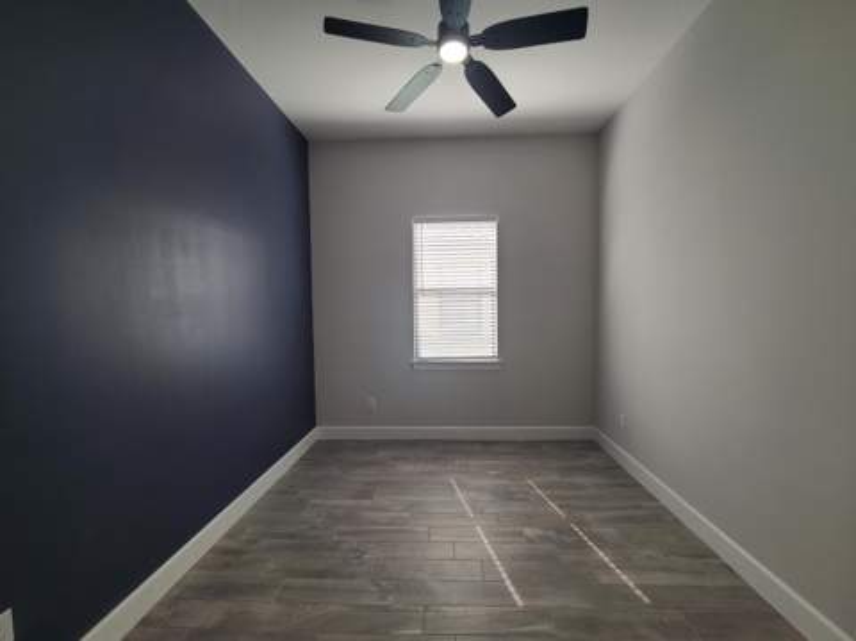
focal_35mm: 13
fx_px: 321
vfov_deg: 89.8
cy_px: 320
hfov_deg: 106.2
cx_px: 428
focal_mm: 2.2
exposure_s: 1/120
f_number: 2.2
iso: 100
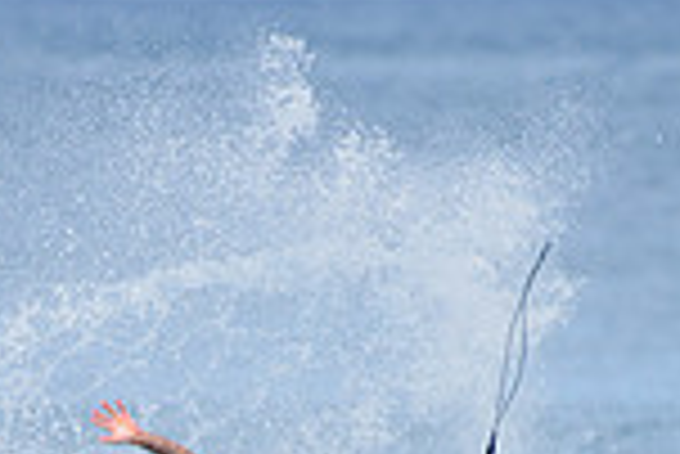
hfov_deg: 1.1
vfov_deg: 0.7
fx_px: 36395
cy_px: 694
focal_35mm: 1925
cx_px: 194
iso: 250
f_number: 5.6
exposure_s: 1/2000
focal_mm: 500
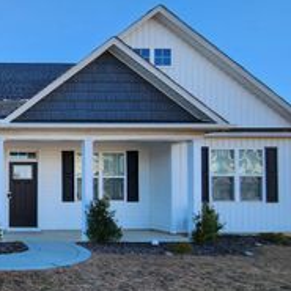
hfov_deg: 37.5
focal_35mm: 31
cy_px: 190
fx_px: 295
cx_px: -69
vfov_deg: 51.7
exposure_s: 1/732
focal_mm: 2.2
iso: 50
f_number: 2.2
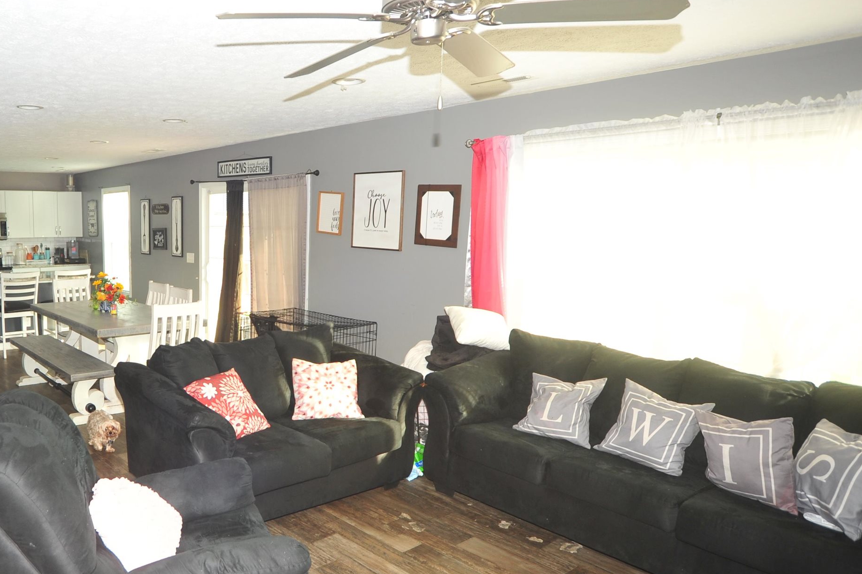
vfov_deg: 51.1
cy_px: 315
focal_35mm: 25
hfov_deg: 66.4
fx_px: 598
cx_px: 199
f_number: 5
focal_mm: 15
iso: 450
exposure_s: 1/60
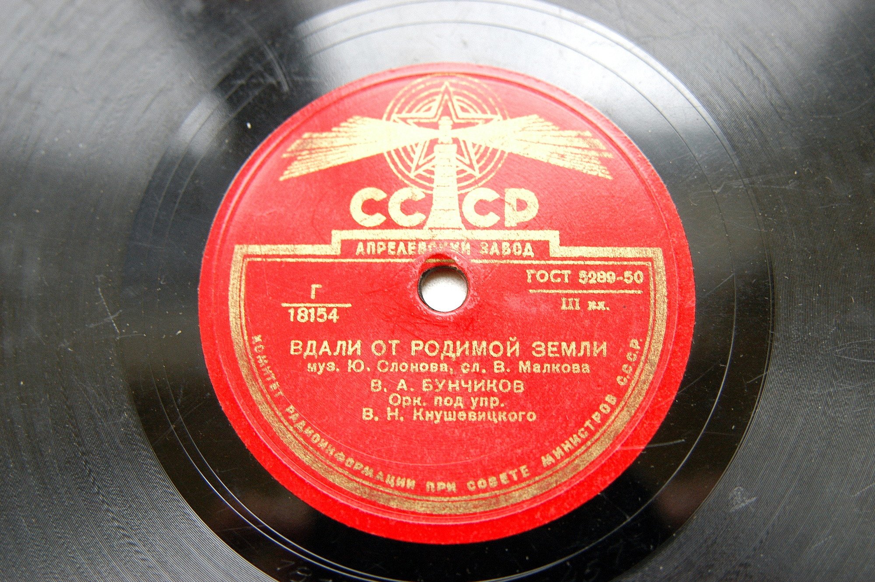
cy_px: 291
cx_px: 438
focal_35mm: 52
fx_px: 1275
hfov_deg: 37.9
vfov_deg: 25.7
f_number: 3.5
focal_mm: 35
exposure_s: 1/45
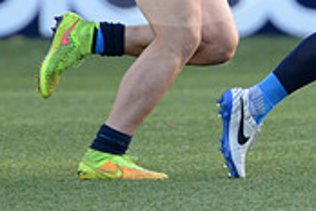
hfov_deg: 2.3
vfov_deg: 1.5
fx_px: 7917
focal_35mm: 902
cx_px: 492
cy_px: -103
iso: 800
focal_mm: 270
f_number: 4
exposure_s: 1/640
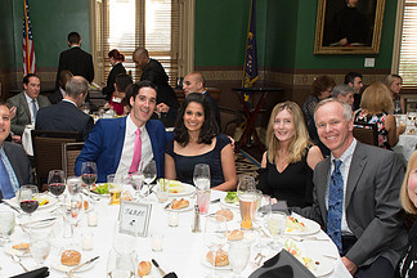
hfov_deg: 44.8
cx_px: 139
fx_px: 498
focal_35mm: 43
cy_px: 187
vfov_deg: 30.9
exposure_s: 1/100
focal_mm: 24
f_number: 8
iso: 1600
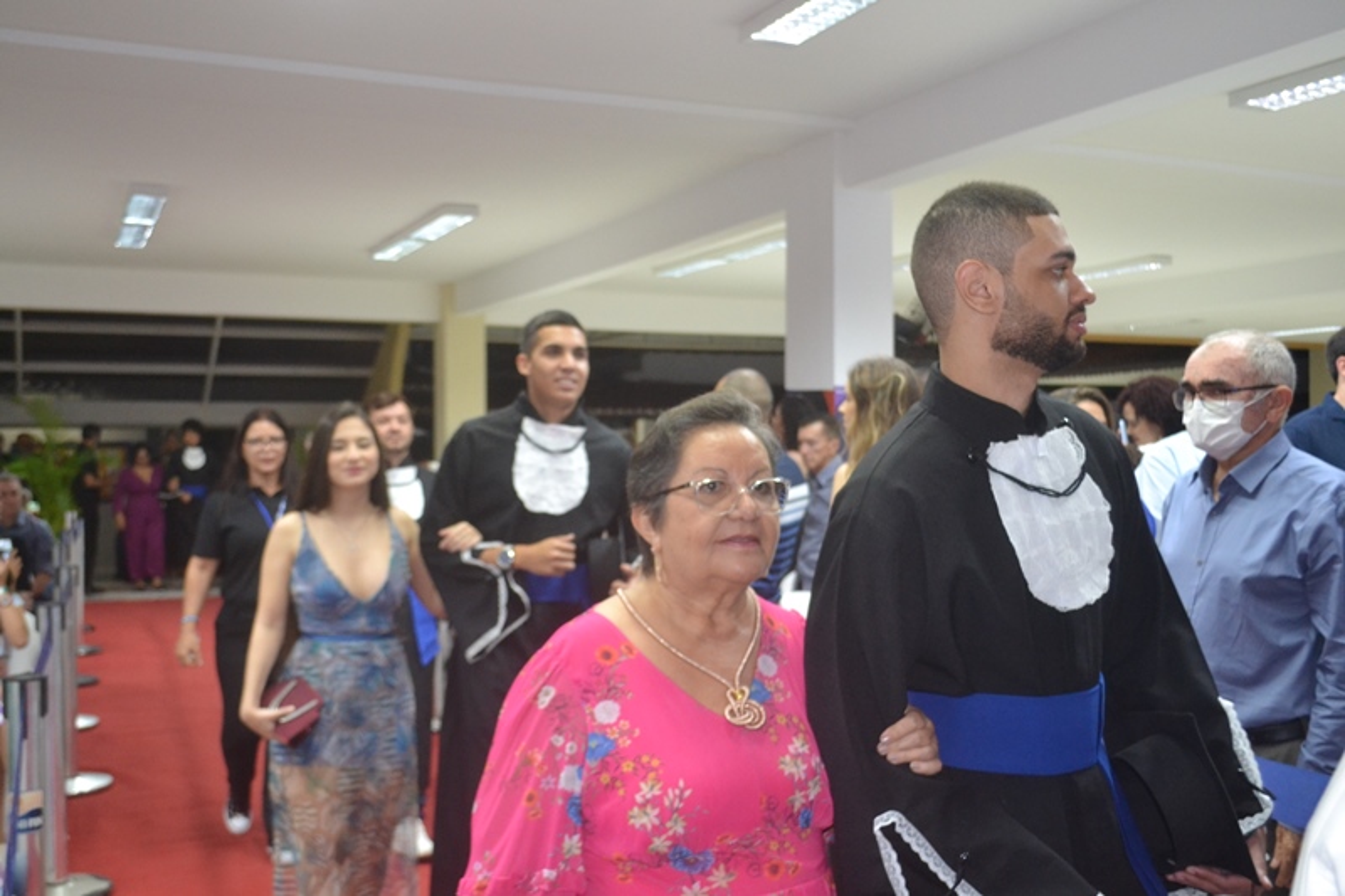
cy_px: 448
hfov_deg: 53.1
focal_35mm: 36
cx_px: 672
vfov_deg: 36.9
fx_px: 1345
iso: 1800
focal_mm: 24
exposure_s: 1/60
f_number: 4
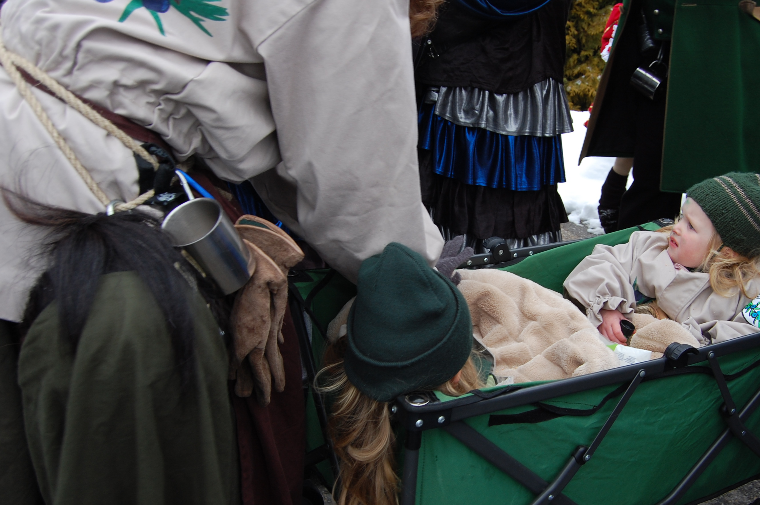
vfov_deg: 34.9
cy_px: 289
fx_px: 801
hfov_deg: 50.4
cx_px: 458
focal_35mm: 38
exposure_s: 1/125
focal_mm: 20
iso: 200
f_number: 5.6
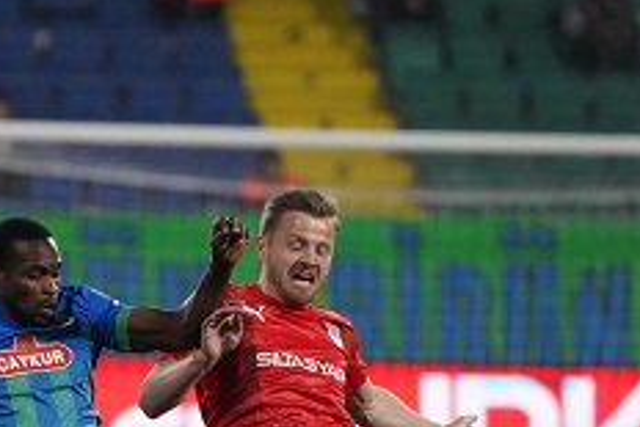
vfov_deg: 1.5
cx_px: -11
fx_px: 15849
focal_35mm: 891
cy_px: 540
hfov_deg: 2.3
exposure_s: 1/2000
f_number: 5.6
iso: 12800
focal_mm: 345
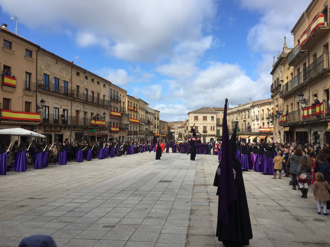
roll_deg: -1.0
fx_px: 276
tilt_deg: +2.0
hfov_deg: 61.7
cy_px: 124
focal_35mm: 29
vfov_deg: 48.2
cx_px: 165
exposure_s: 1/1799
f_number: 2.2
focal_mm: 4.15
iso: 32
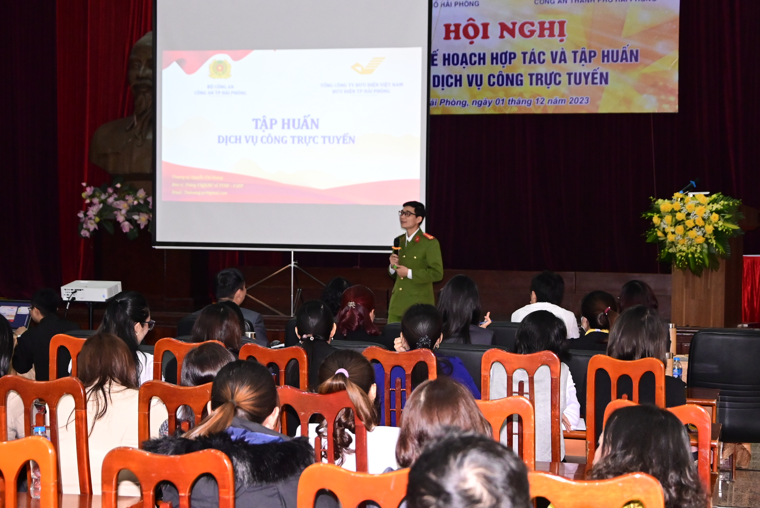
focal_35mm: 67
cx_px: 380
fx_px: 1416
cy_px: 254
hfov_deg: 30.1
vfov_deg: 20.3
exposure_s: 1/200
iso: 5000
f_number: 5.6
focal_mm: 45
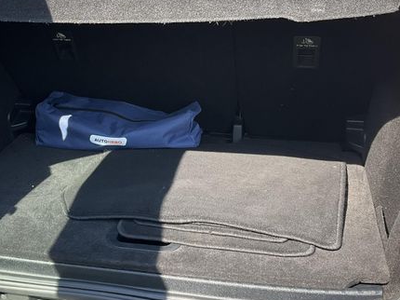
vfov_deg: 26.9
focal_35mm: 54
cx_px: 148
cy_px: 108
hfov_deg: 35.4
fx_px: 624
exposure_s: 1/159
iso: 20
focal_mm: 3
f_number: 1.8
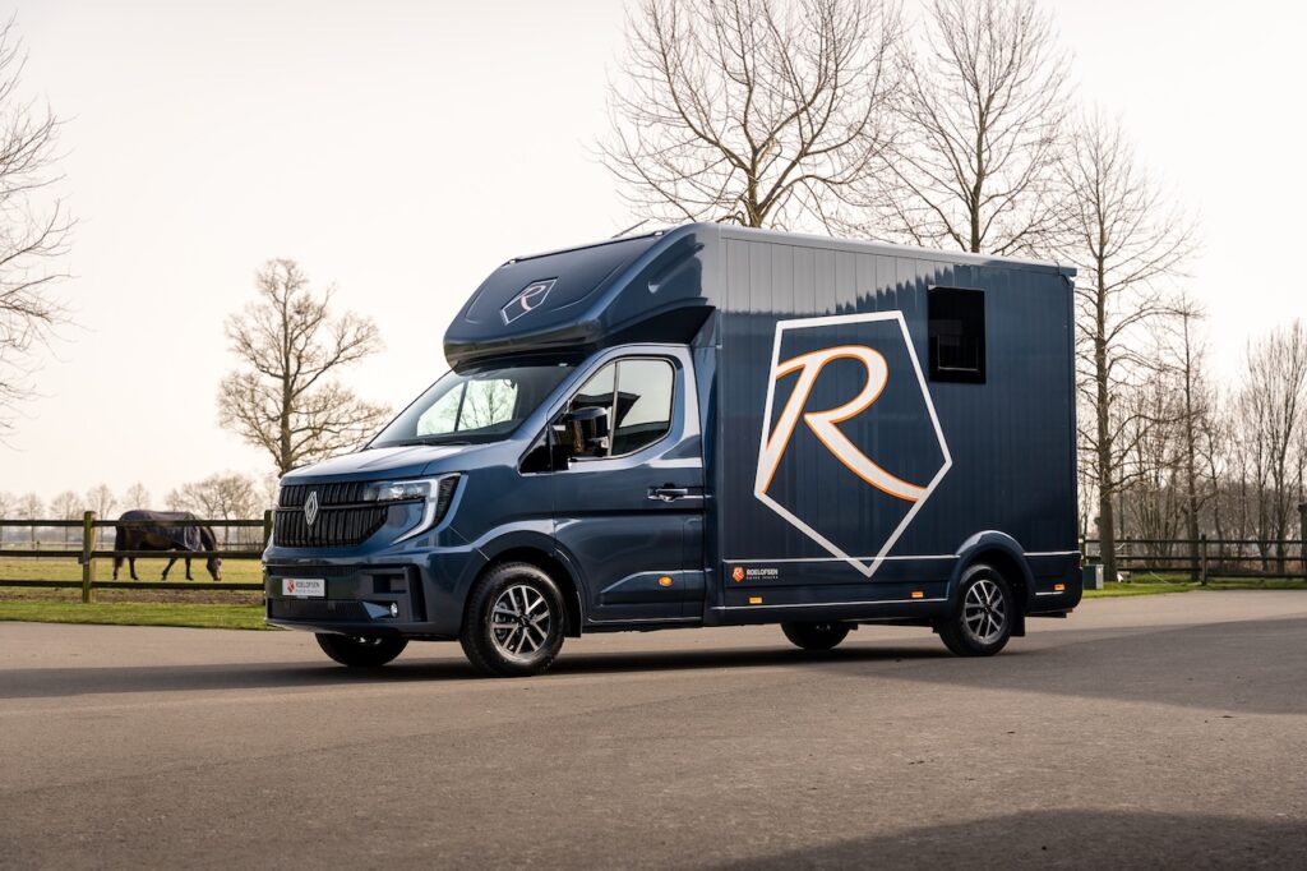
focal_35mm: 56
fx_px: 2048
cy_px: 456
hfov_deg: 35.4
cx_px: 684
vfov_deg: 24.0
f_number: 5
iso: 200
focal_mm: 53.9
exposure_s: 1/200
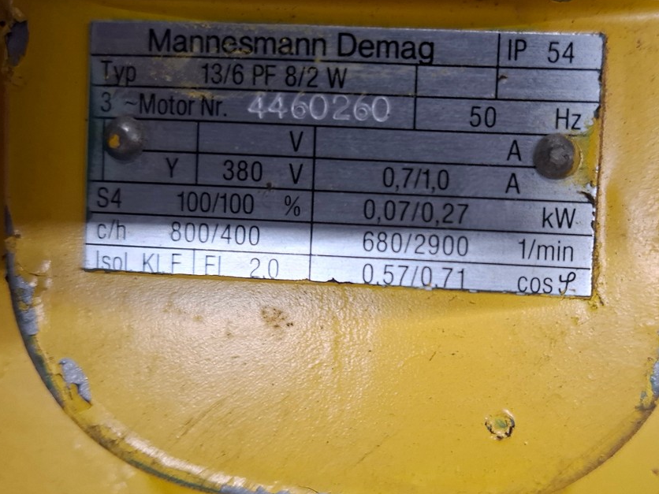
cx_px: 451
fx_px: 628
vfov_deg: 42.9
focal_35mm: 33
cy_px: 232
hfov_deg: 54.0
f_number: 1.8
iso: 320
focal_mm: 5.54
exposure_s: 1/50
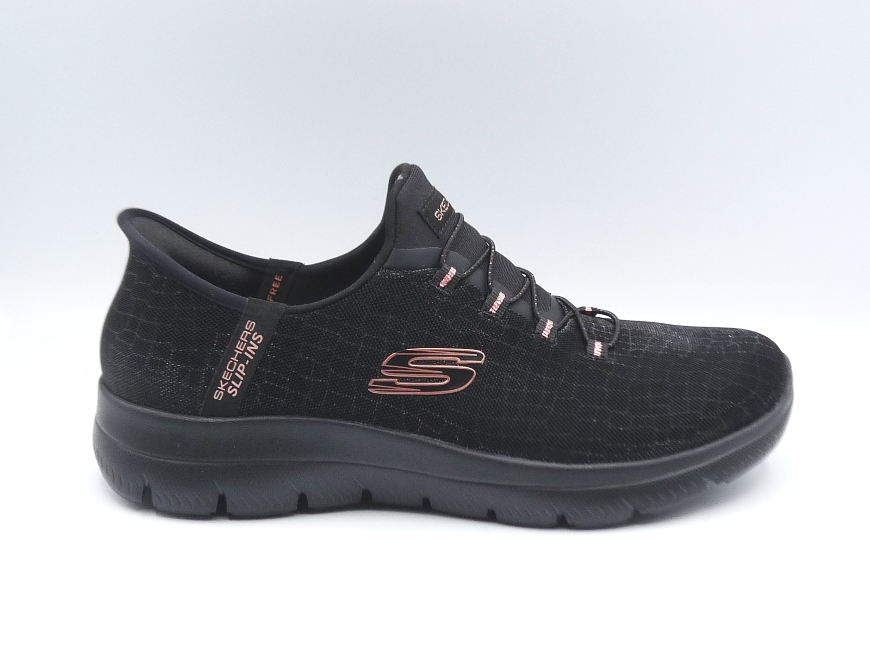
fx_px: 1282
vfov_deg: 28.6
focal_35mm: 51
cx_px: 435
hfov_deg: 37.5
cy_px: 326
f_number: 4
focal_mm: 5.1
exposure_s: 1/160
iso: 100
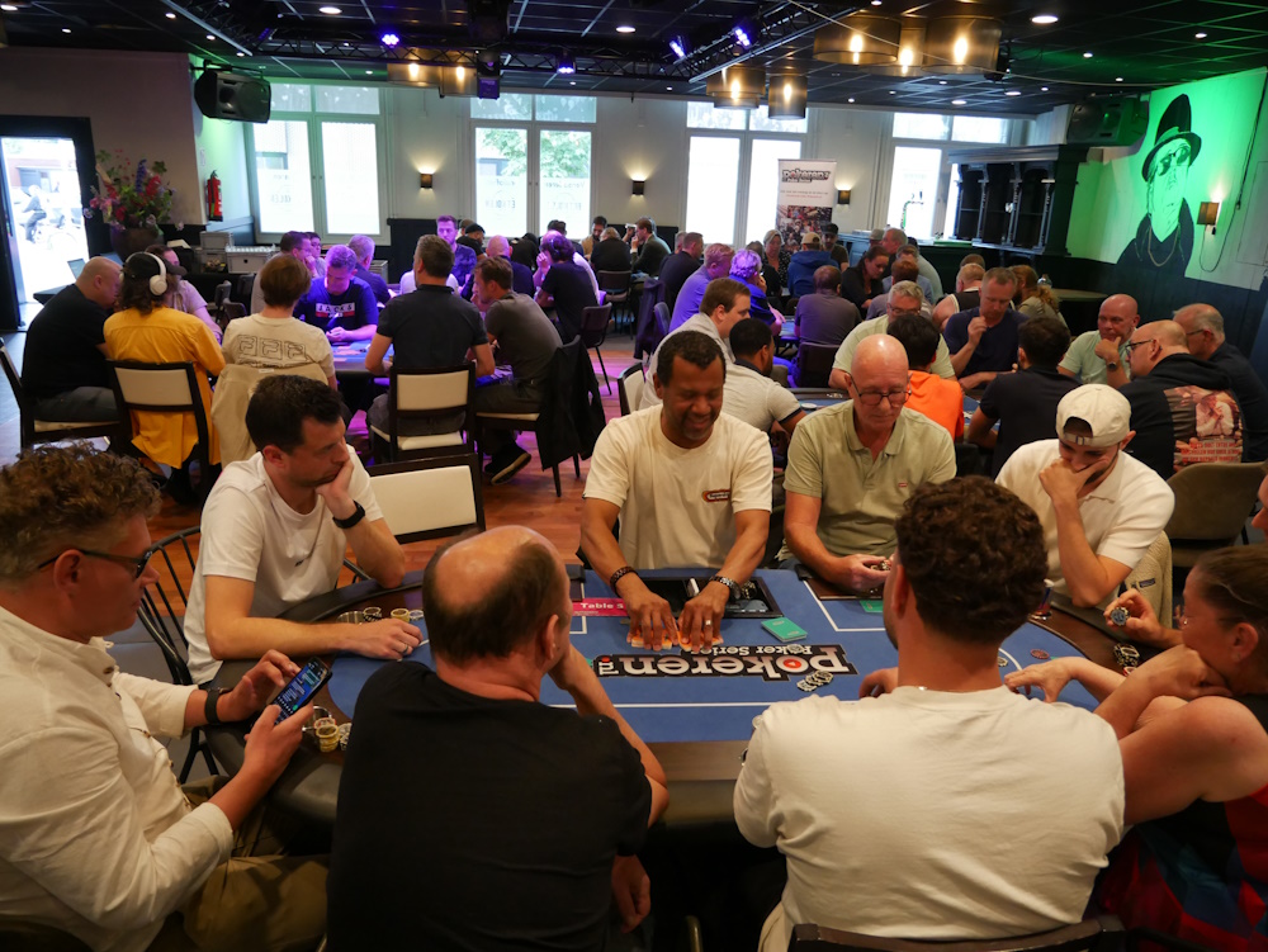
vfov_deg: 56.9
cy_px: 476
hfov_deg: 71.6
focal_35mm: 24
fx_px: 880
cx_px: 634
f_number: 3.5
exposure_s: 1/60
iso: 1600
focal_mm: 12
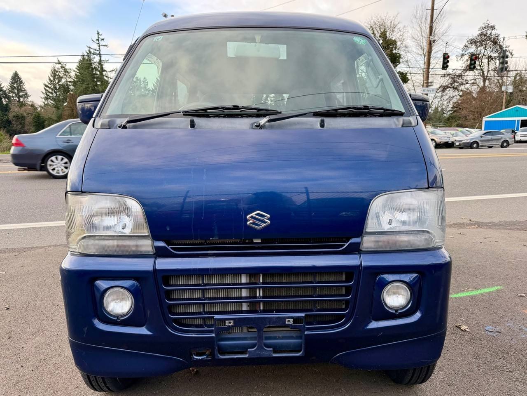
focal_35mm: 24
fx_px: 365
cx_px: 264
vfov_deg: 56.8
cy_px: 198
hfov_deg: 71.6
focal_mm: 6.76
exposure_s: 1/453
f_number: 1.78
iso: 100
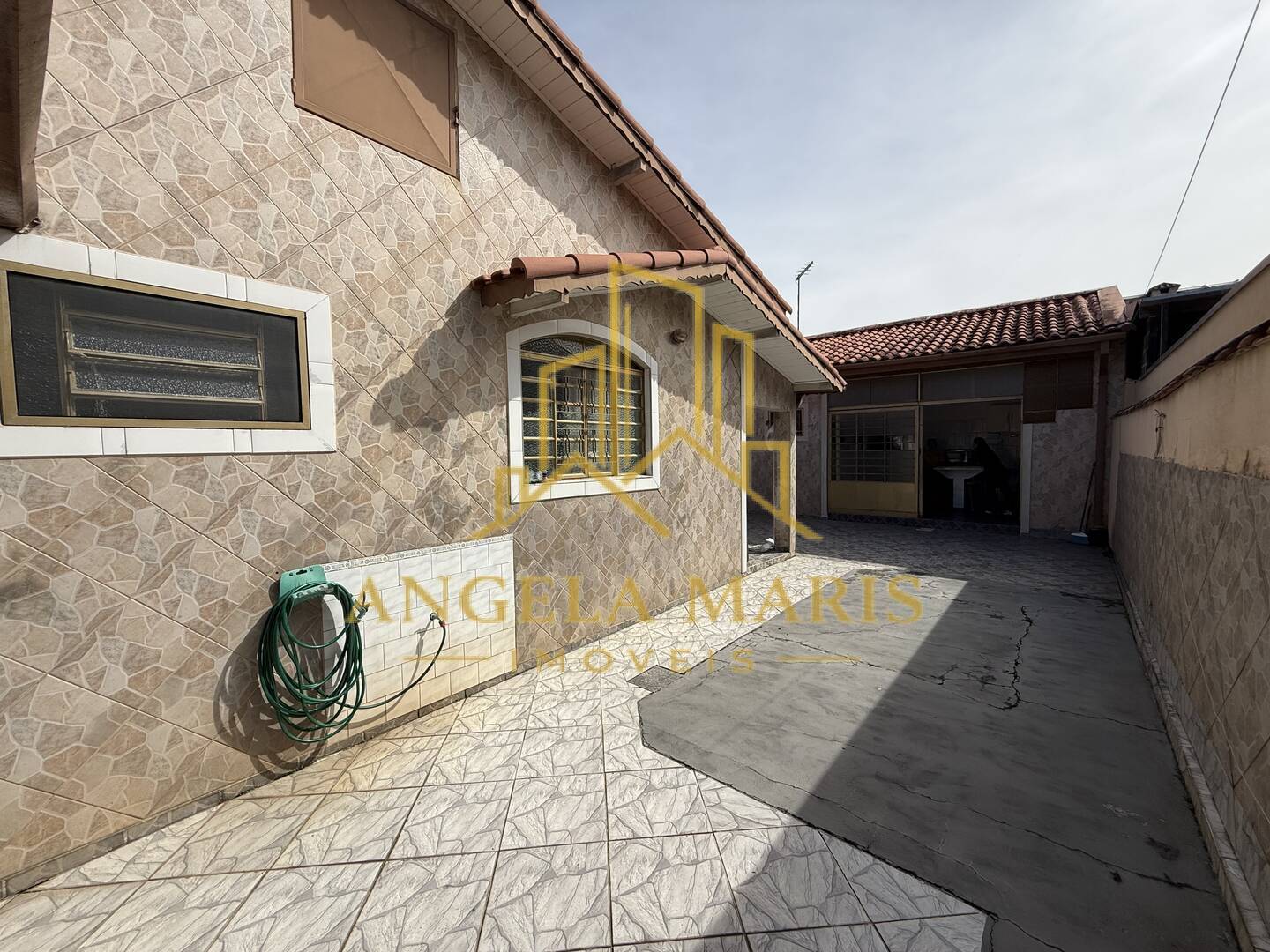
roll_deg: +0.7
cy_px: 476
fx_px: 514
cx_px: 635
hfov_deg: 102.1
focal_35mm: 14
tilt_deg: -3.1
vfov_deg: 85.7
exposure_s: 1/2841
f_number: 2.2
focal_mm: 2.22
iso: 50
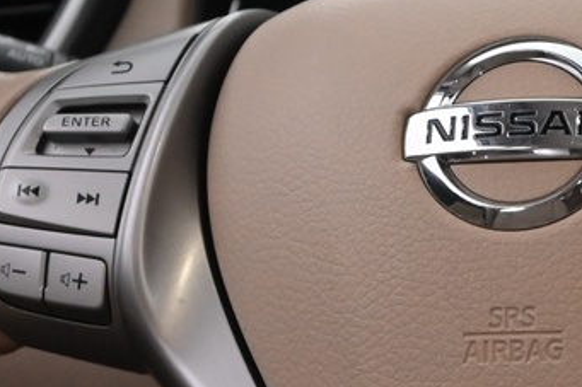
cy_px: 165
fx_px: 3070
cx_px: 601
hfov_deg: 10.7
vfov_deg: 7.2
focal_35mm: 190
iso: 3600
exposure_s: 1/60
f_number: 5.6
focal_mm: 40
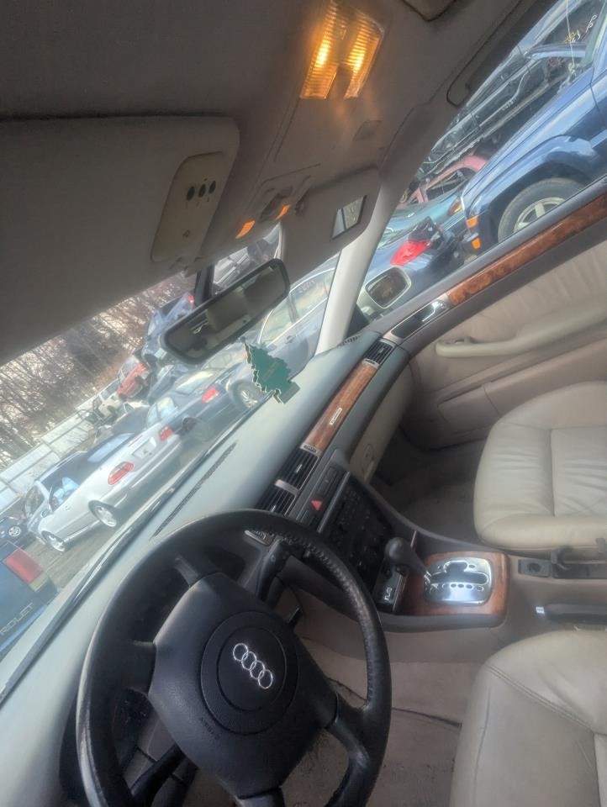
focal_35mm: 16
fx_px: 373
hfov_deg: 78.2
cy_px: 404
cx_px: 304
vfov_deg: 94.4
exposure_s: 1/135
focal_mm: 2.35
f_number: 2.2
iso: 101
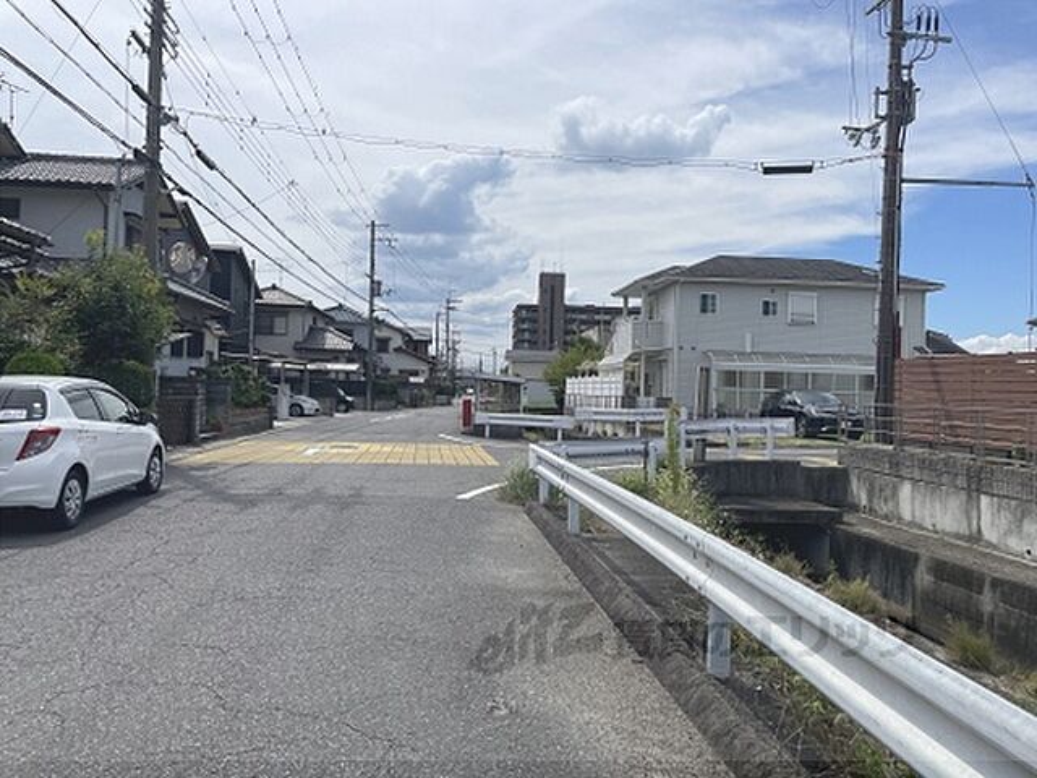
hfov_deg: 67.3
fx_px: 779
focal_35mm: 26
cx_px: 518
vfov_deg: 53.1
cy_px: 389
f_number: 1.6
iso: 32
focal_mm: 4.2
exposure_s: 1/7299
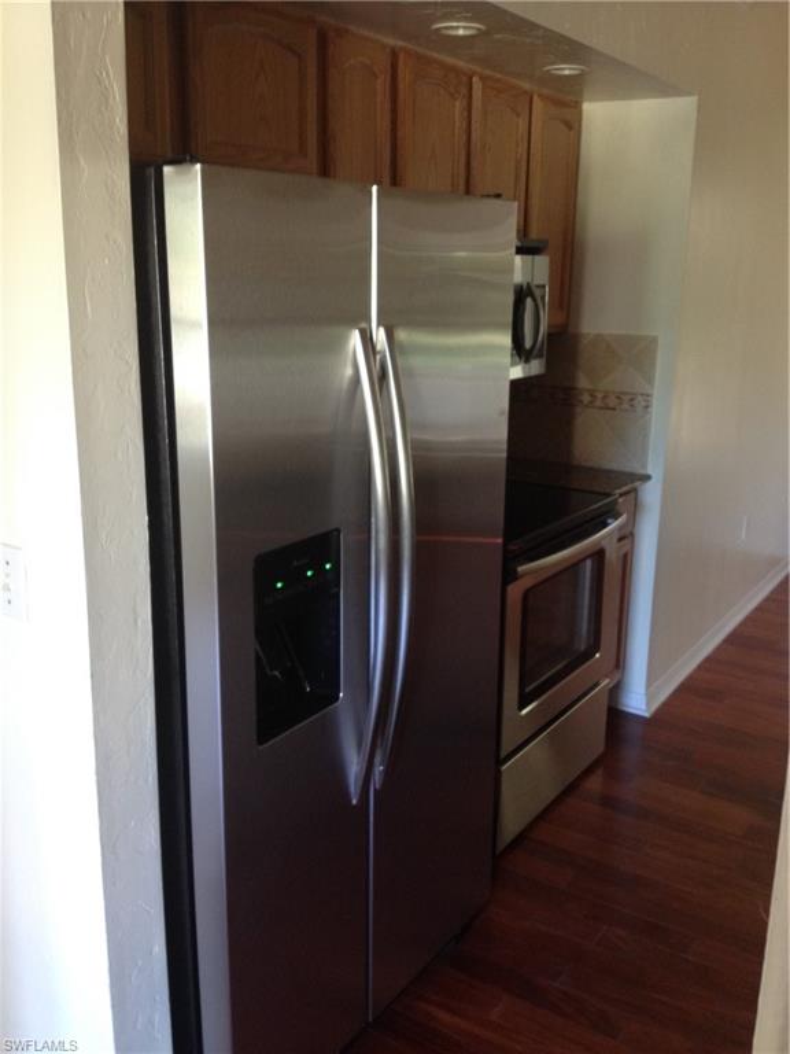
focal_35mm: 35
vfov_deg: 52.6
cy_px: 527
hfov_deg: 40.7
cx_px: 395
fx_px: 1065
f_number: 2.4
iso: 125
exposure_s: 1/20
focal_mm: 4.28
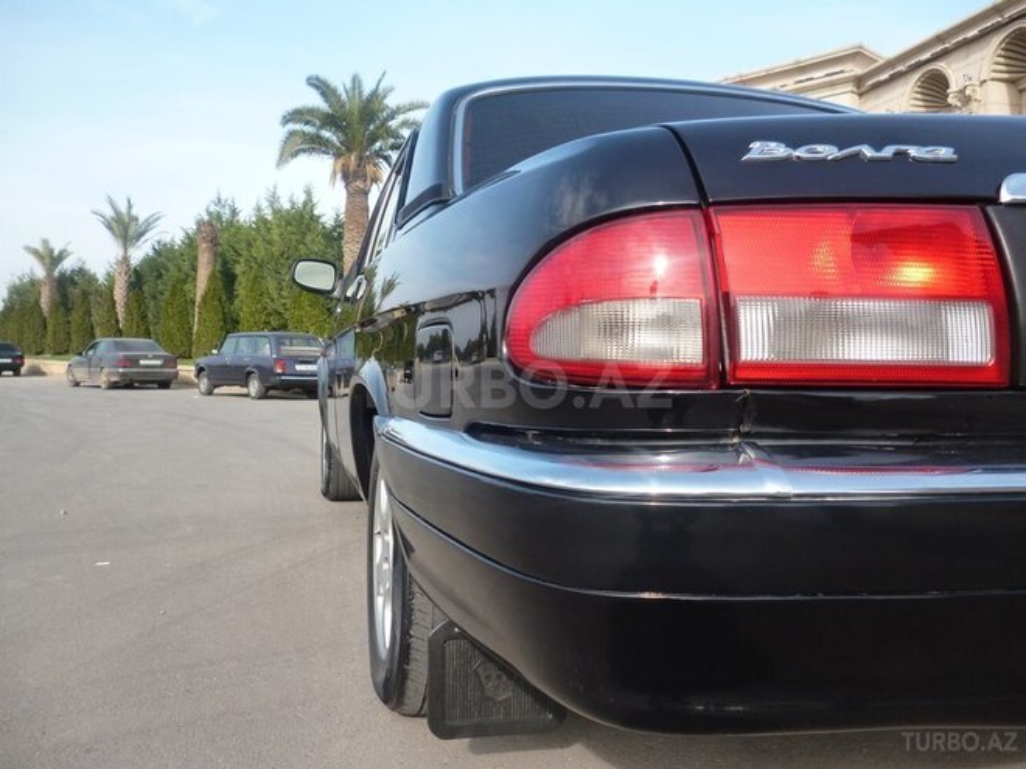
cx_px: 513
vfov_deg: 49.7
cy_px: 384
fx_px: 830
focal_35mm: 28
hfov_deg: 63.4
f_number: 3.1
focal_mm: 5
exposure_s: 1/320
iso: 160
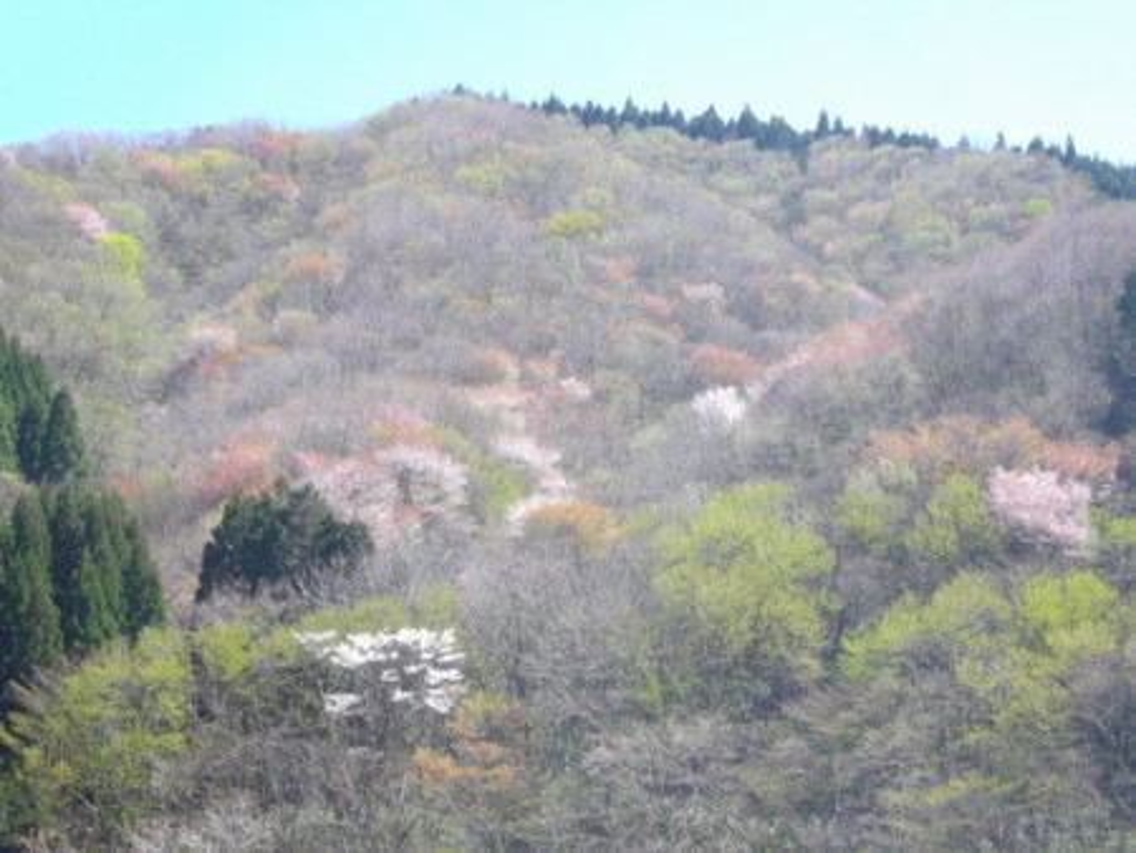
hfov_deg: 21.3
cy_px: 426
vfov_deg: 16.1
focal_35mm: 92
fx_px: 3021
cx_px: 568
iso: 100
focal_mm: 16.5
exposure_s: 1/125
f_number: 5.4
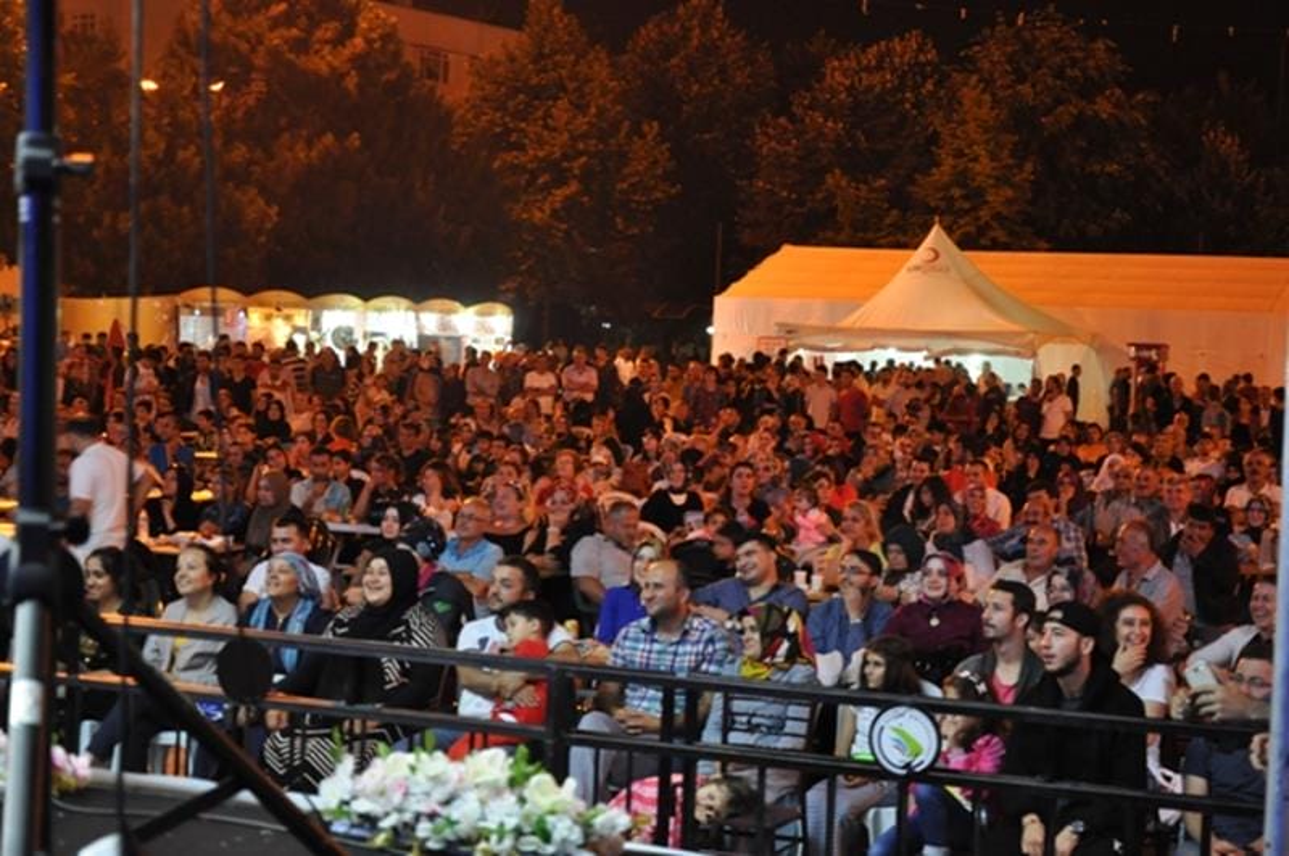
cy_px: 428
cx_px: 644
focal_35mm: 68
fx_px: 2413
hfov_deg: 29.9
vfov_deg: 20.1
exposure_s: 1/15
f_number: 4.8
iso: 1600
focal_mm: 45
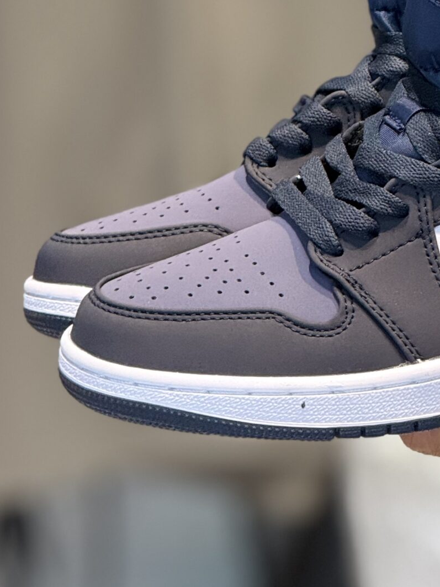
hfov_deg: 5.1
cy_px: 115
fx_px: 4899
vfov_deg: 6.8
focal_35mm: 289
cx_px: 491
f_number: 2.8
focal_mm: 15.66
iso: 160
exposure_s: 1/100
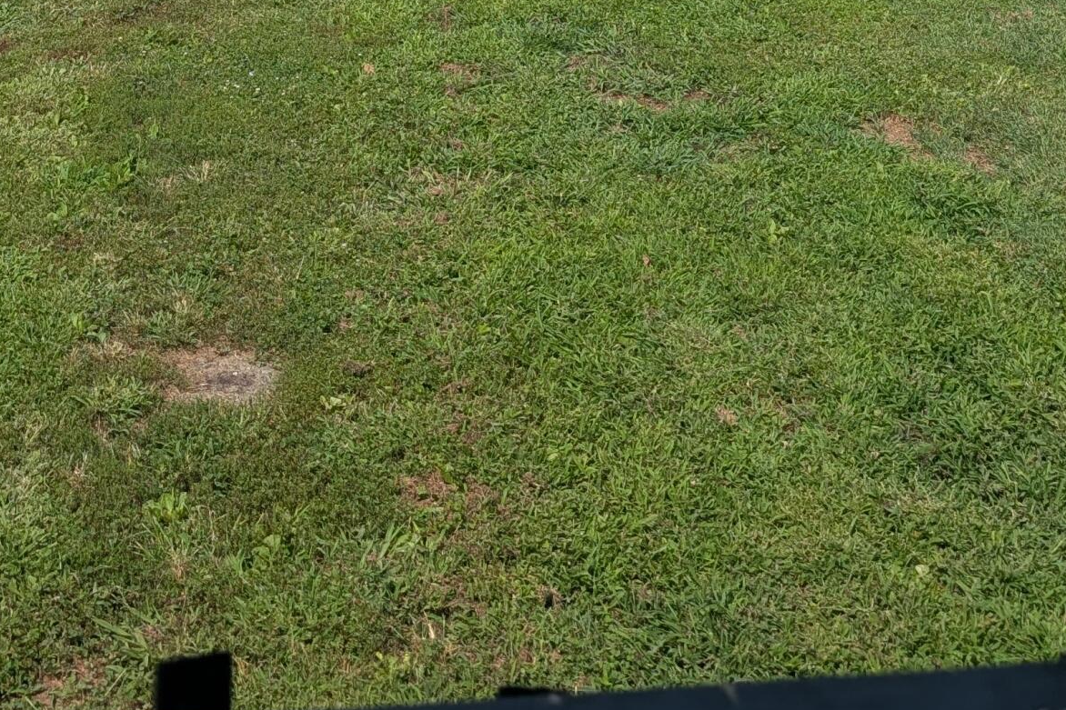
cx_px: 386
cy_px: -290
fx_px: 1895
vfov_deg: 19.1
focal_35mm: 64
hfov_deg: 31.3
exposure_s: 1/882
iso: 19
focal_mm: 6.9
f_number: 1.68
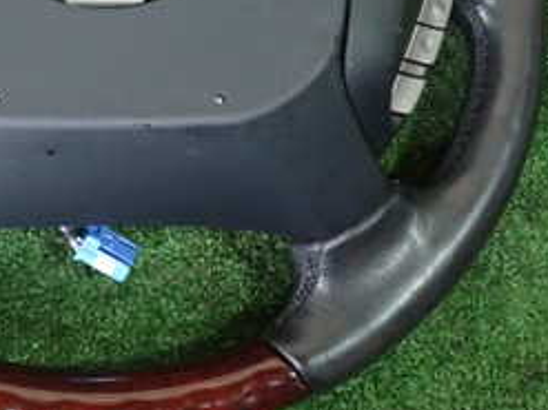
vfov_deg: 19.5
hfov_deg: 26.1
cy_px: -16
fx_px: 1155
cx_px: 89
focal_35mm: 73
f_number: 2.3
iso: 1000
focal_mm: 5.4
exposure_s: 1/50
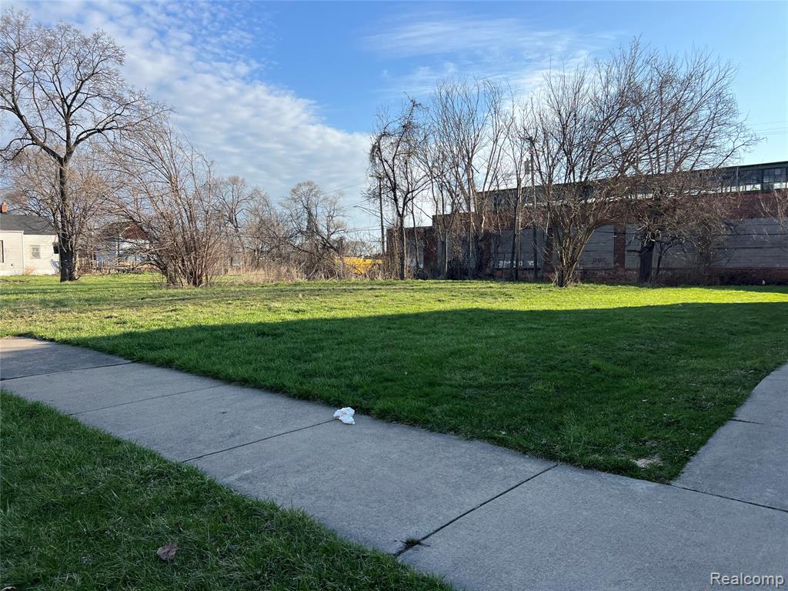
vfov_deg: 53.1
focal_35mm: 26
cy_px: 296
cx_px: 394
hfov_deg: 67.3
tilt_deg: -1.9
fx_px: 592
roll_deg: +1.8
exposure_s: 1/2208
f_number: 1.5
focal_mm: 5.7
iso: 50
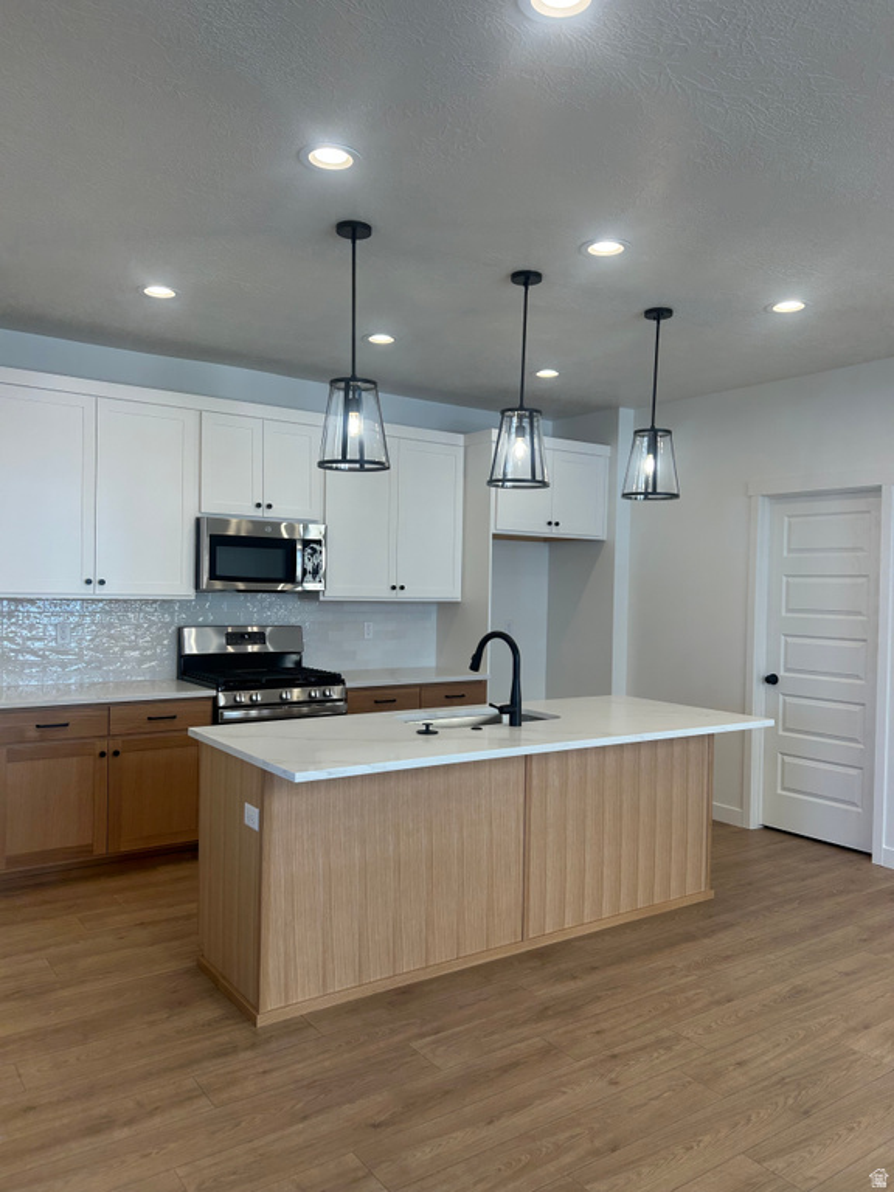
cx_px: 447
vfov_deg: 67.3
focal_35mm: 26
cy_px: 596
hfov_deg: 53.1
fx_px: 895
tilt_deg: -1.5
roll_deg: -1.1
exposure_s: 1/165
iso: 40
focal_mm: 5.7
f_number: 1.5
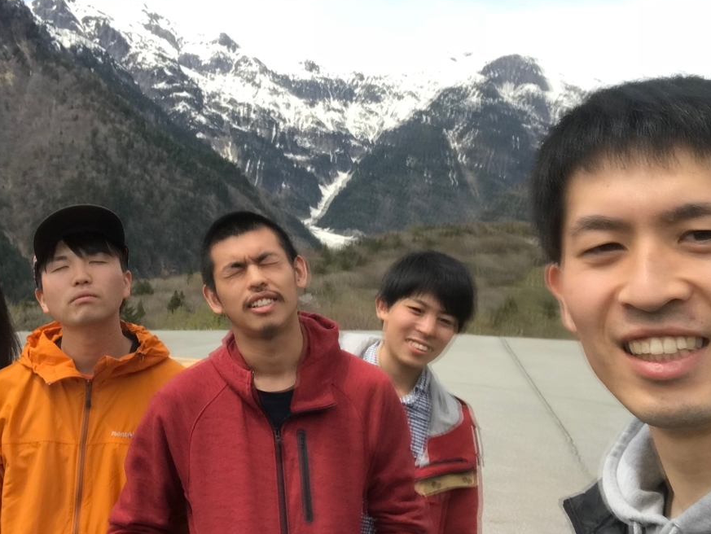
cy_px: 212
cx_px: 317
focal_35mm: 44
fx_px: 904
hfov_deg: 42.9
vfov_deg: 32.8
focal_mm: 2.87
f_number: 2.2
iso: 25
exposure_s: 1/861
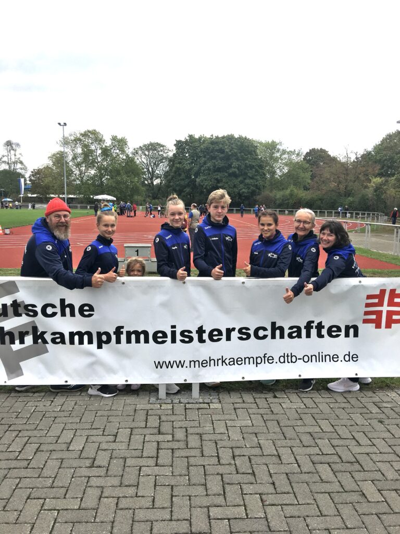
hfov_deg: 48.2
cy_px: 267
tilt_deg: -5.6
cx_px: 200
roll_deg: -1.3
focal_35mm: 29
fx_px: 447
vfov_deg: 61.7
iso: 25
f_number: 2.2
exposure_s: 1/1083
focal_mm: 4.15
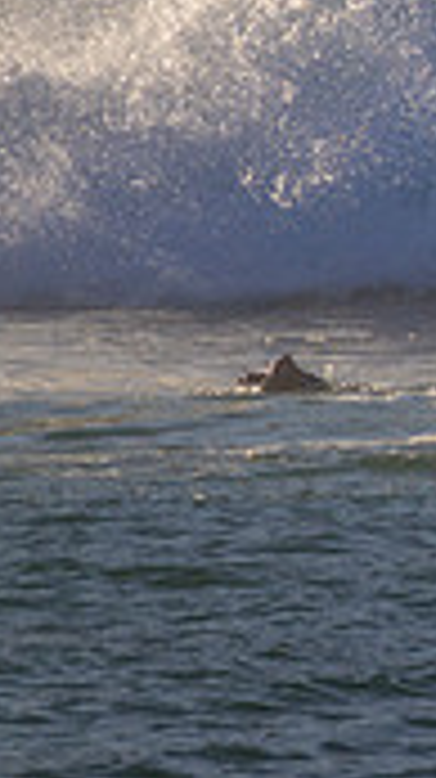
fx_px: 57792
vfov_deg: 0.8
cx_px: 1281
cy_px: -83
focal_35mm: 2805
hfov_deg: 0.4
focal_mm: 800
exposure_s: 1/1250
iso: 800
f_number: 11
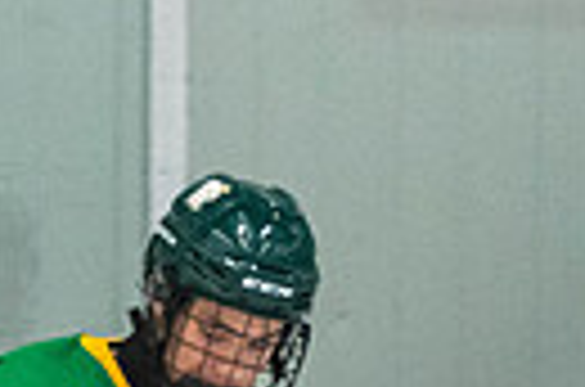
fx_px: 20117
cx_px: 423
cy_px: 753
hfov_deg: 1.7
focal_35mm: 1241
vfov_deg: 1.1
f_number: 2.8
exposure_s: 1/640
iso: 1400
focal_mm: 135
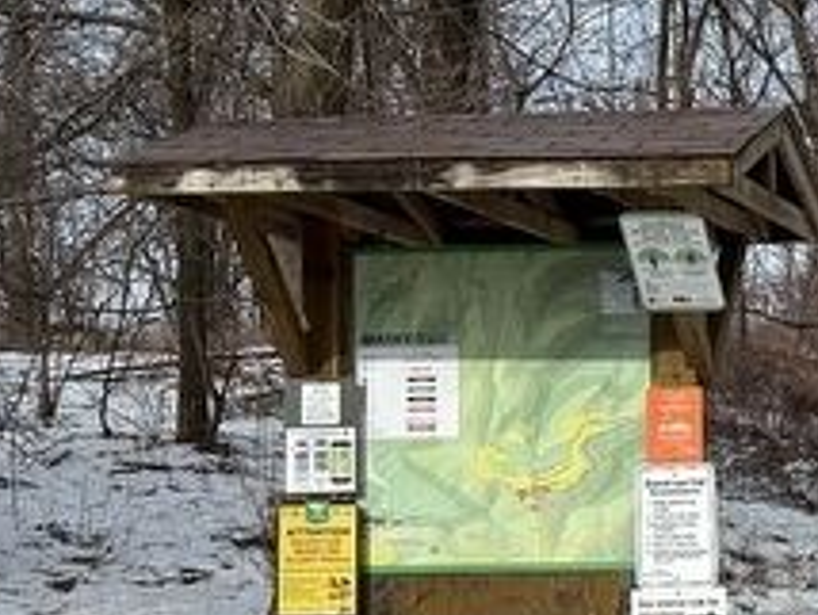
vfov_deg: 15.3
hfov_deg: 19.1
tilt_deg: +3.8
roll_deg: +0.2
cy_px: 367
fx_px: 2295
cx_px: 979
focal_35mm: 97
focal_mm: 5.7
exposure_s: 1/5587
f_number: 1.5
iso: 50
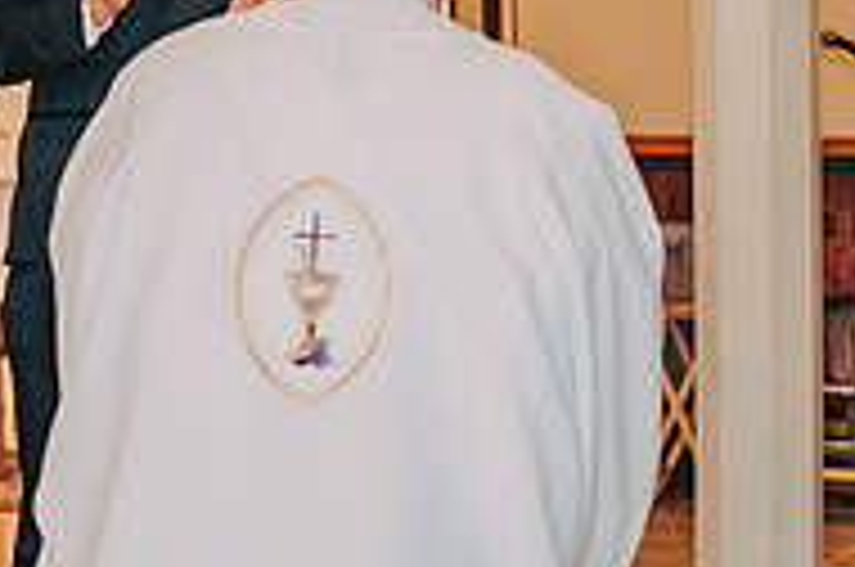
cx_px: -356
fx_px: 3628
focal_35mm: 153
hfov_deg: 12.9
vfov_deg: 8.8
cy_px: -106
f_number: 2.2
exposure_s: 1/125
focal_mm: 50
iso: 800
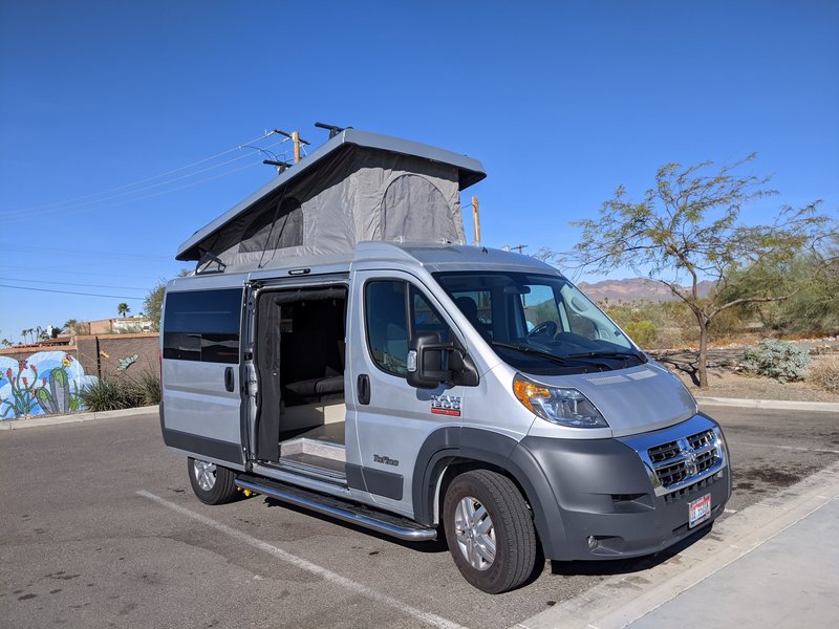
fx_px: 654
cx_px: 420
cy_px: 314
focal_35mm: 27
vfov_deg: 51.4
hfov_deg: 65.3
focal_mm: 4.44
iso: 54
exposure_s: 1/4695
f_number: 1.8
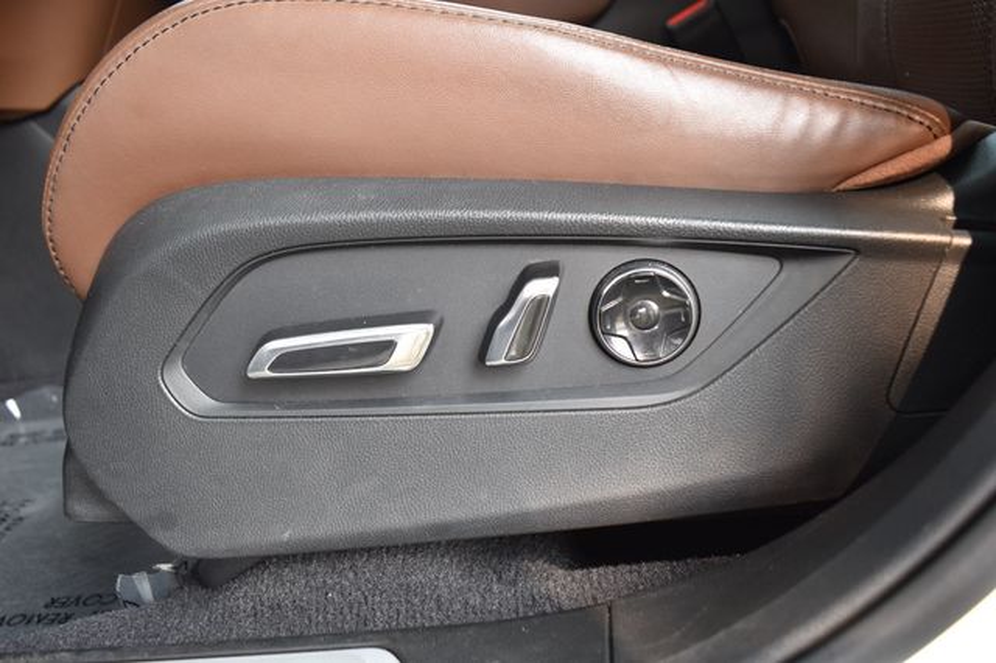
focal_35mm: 30
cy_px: 332
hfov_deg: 62.0
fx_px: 830
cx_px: 498
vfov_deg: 43.6
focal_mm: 20
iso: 400
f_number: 4.5
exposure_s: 1/80
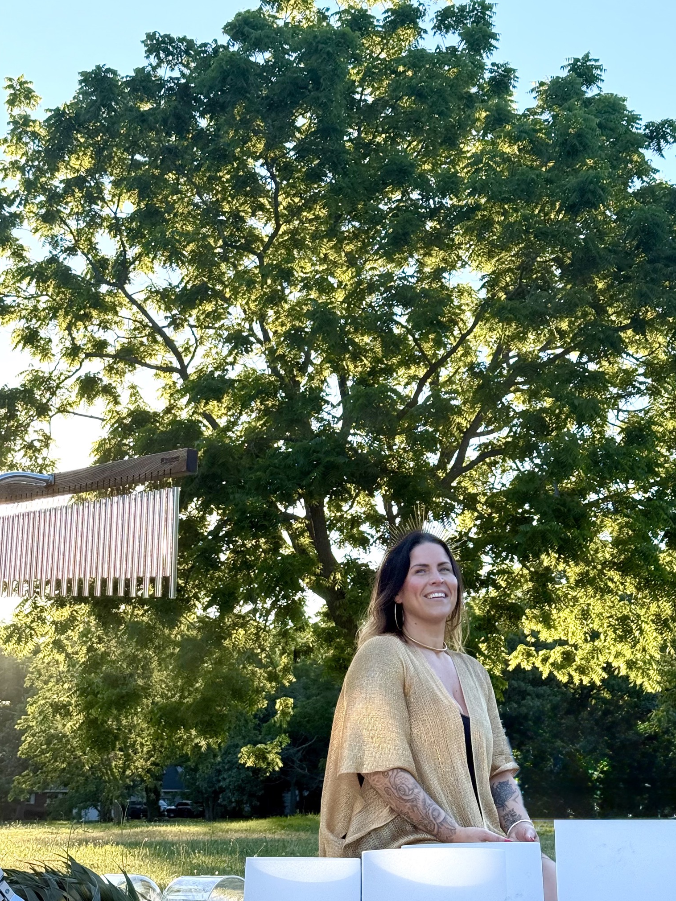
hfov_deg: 25.7
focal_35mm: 57
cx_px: 354
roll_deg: -0.1
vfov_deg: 33.8
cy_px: 485
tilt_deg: +13.1
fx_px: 1484
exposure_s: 1/1149
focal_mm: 6.76
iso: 100
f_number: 1.78
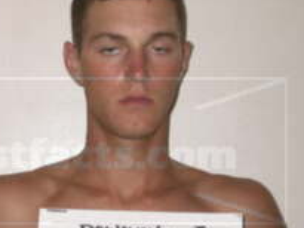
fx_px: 1019
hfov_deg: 16.8
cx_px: 66
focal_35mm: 116
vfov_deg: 12.8
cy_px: 152
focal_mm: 14.4
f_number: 3.3
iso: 100
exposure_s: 1/60.3
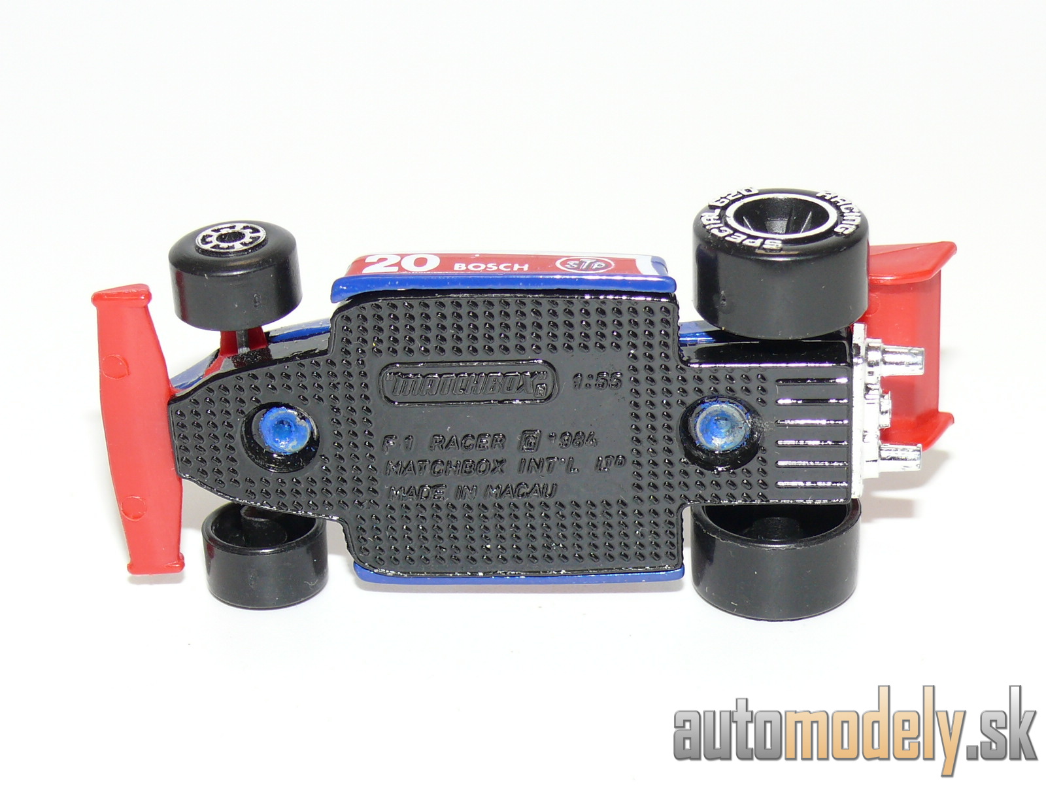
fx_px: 2931
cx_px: 523
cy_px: 392
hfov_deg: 20.2
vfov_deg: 15.2
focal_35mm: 97
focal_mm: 13.2
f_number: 4
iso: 100
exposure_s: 1/30
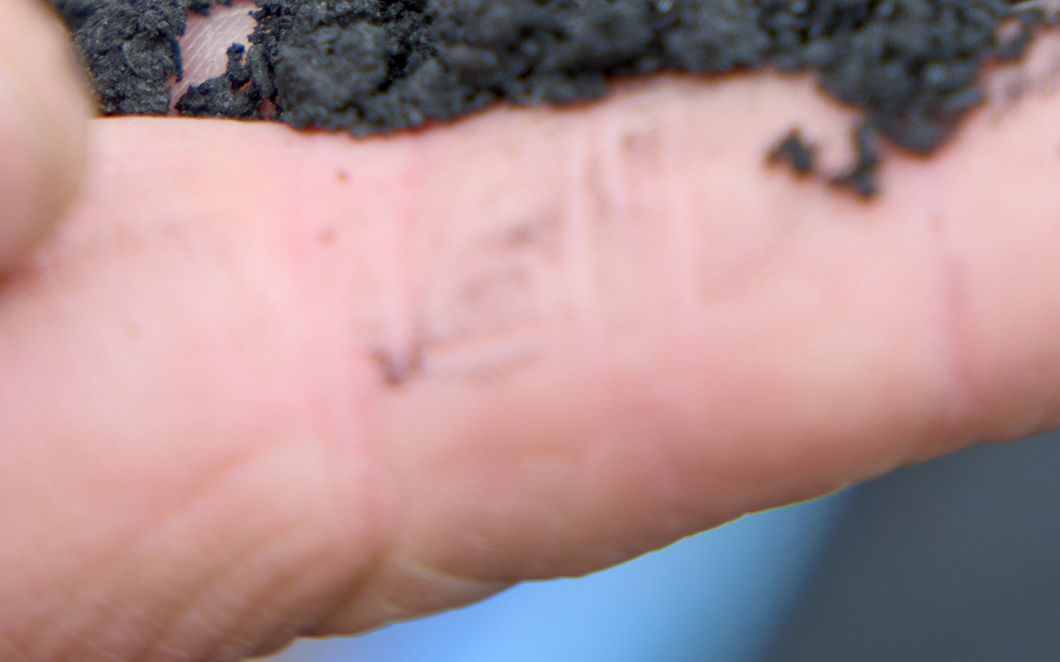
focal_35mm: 209
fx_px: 6037
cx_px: 772
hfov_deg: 10.0
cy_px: -358
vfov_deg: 6.2
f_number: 4
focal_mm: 70
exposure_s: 1/80
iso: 320
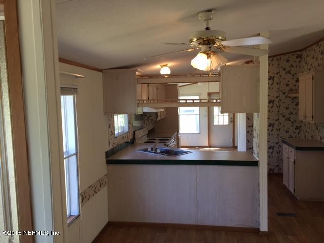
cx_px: 162
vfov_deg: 48.2
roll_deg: +1.2
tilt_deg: -5.0
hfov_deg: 61.7
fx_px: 271
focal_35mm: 29
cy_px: 122
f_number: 2.2
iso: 50
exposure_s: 1/120
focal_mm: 4.15
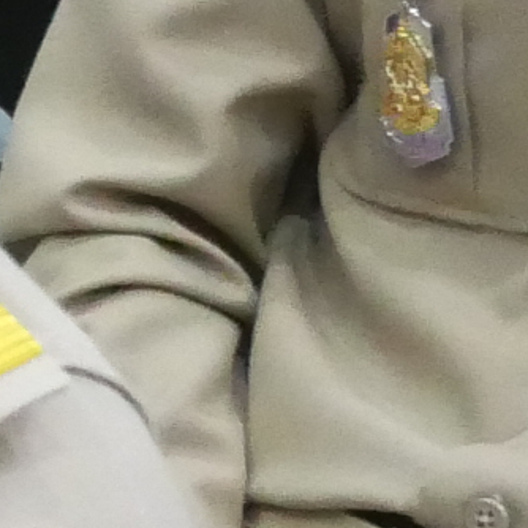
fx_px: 3917
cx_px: -2218
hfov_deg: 5.5
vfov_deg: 7.6
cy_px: -90
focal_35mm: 227
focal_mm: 12
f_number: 5.6
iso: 5000
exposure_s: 1/80
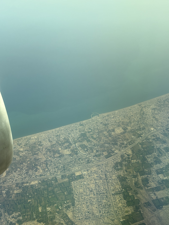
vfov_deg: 36.8
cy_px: 112
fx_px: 338
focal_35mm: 52
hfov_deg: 28.0
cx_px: 84
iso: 32
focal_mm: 5.96
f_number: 1.6
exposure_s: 1/1287
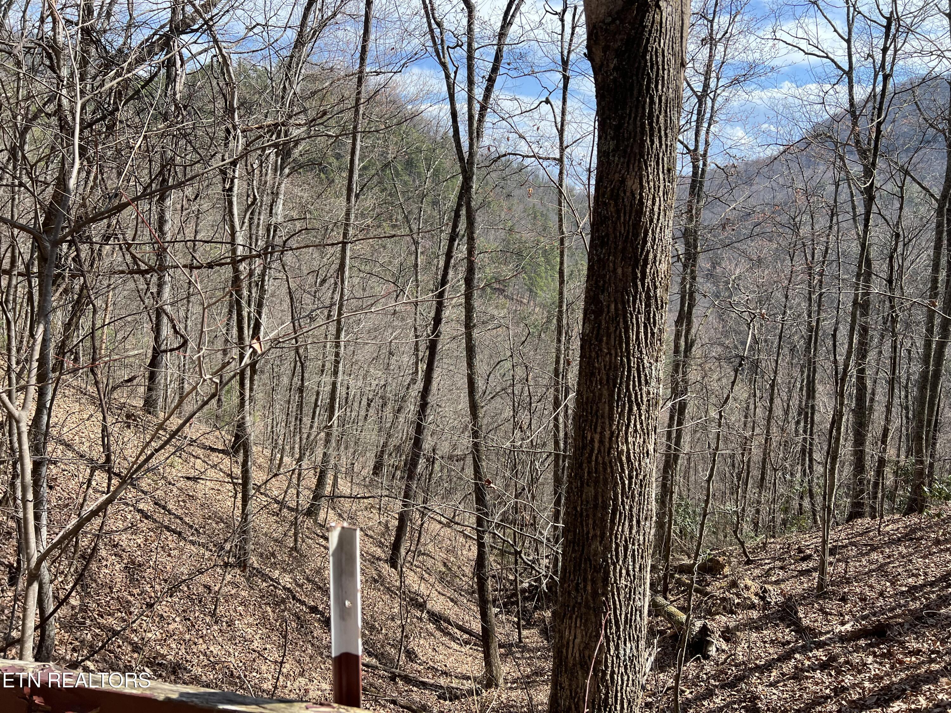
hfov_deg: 67.3
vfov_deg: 53.1
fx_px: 714
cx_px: 476
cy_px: 356
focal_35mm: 26
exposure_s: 1/1597
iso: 50
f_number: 1.5
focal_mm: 5.7
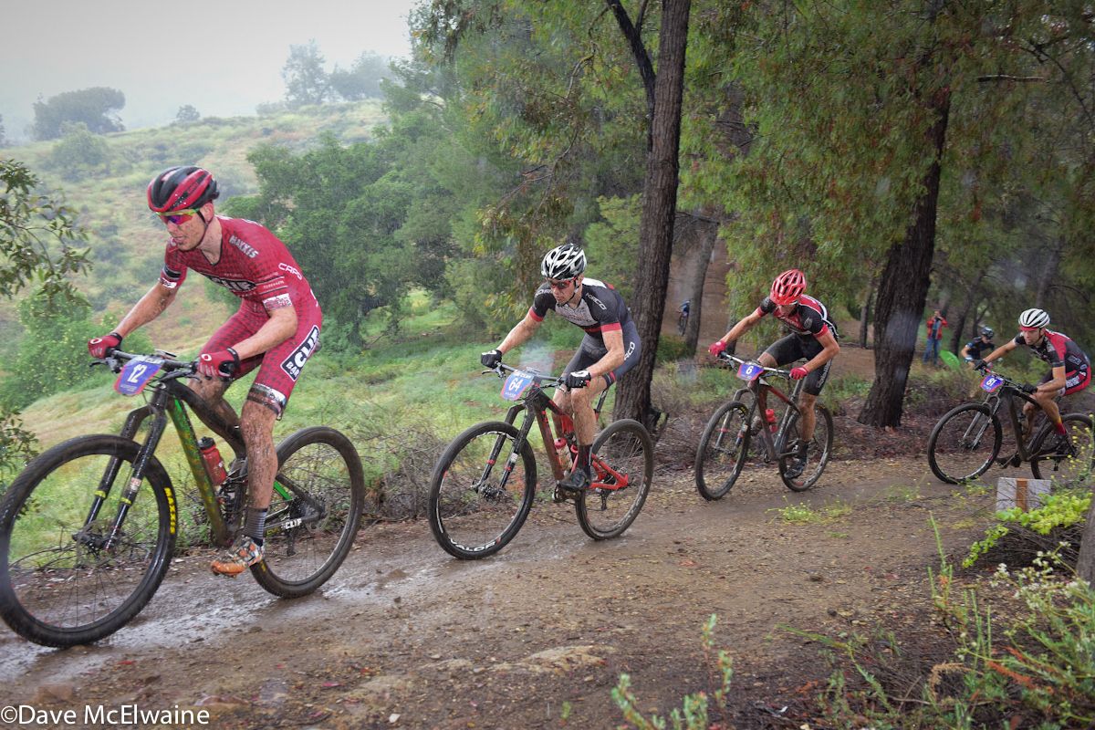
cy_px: 365
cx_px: 548
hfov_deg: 46.4
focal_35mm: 42
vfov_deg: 31.9
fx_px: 1277
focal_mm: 42
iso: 1000
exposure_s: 1/250
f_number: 6.3
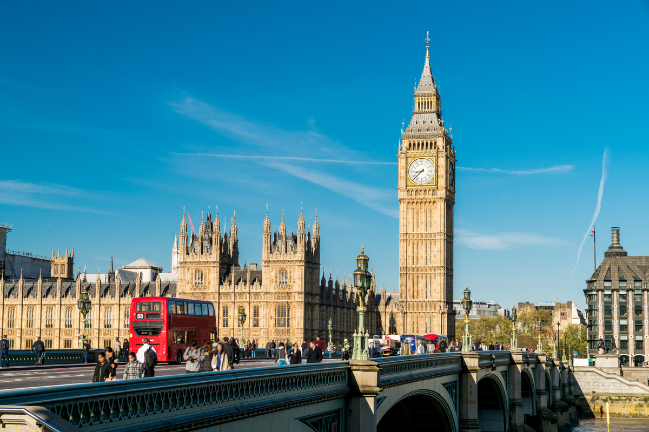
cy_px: 216
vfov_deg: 19.7
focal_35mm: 69
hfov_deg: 29.2
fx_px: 1244
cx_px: 324
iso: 100
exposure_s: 1/125
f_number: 8
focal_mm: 69
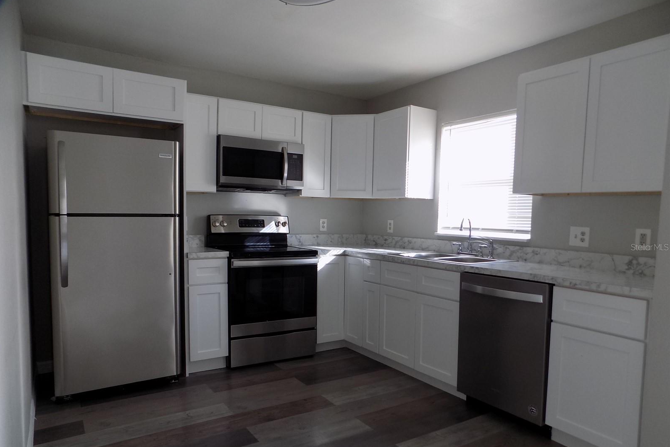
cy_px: 247
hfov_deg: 73.7
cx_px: 334
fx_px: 447
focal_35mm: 24
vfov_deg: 53.0
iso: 80
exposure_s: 1/50
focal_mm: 4
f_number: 3.1
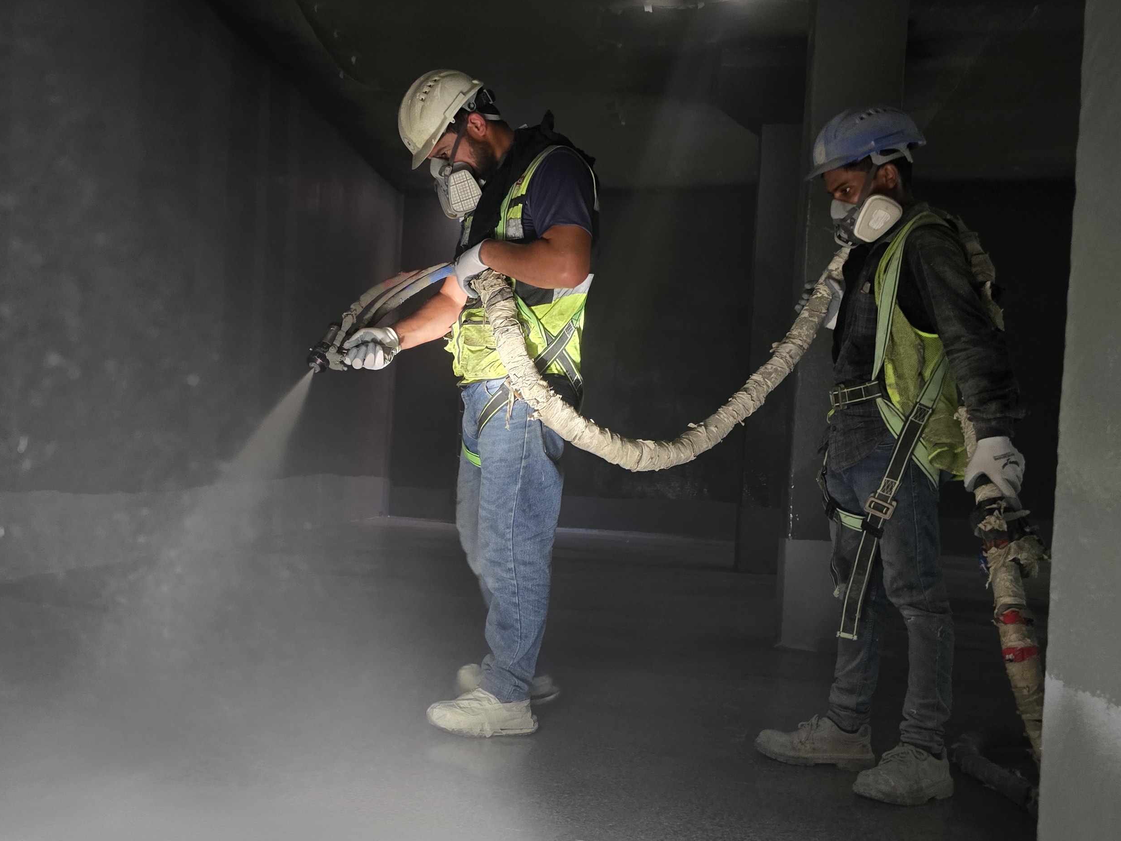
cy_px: 509
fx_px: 1198
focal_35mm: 37
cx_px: 351
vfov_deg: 38.5
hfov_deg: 49.1
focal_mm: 6.3
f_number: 1.7
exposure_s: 1/34.6
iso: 400
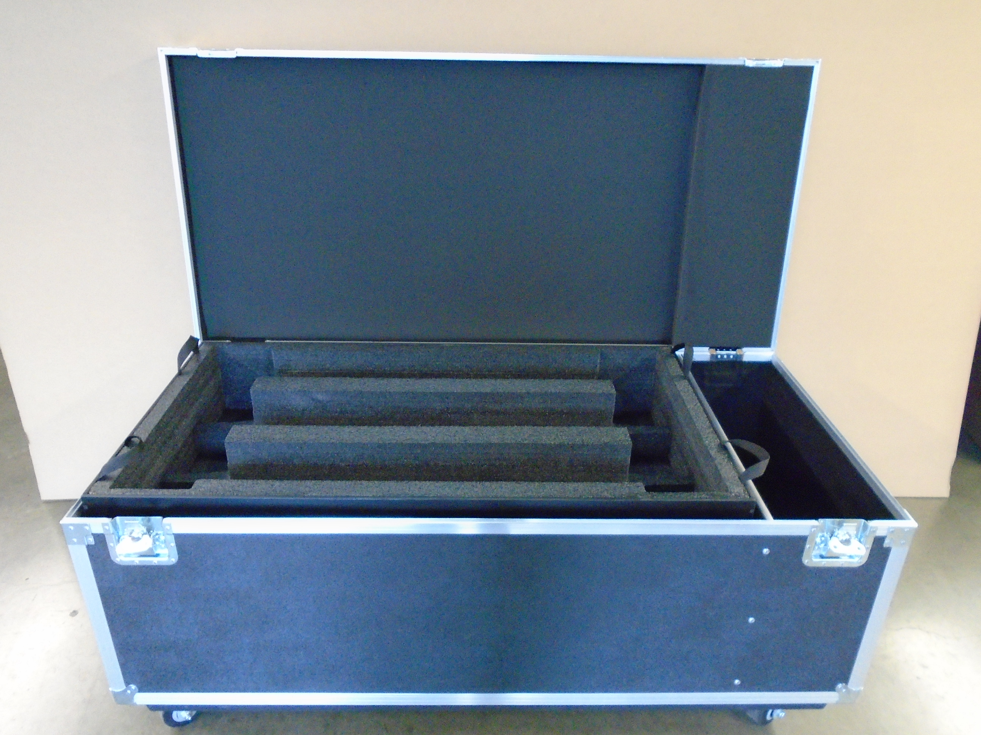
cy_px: 368
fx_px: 737
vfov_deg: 53.1
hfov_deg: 67.3
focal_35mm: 26
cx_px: 490
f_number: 3.2
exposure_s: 1/13
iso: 800
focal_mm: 4.6
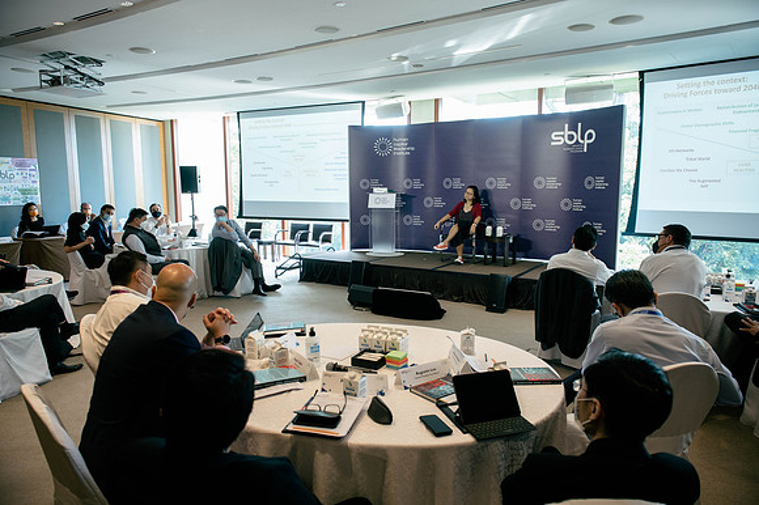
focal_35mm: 24
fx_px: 506
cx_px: 380
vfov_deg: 53.1
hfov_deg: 73.8
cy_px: 252
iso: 1600
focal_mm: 24
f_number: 4.5
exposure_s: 1/200
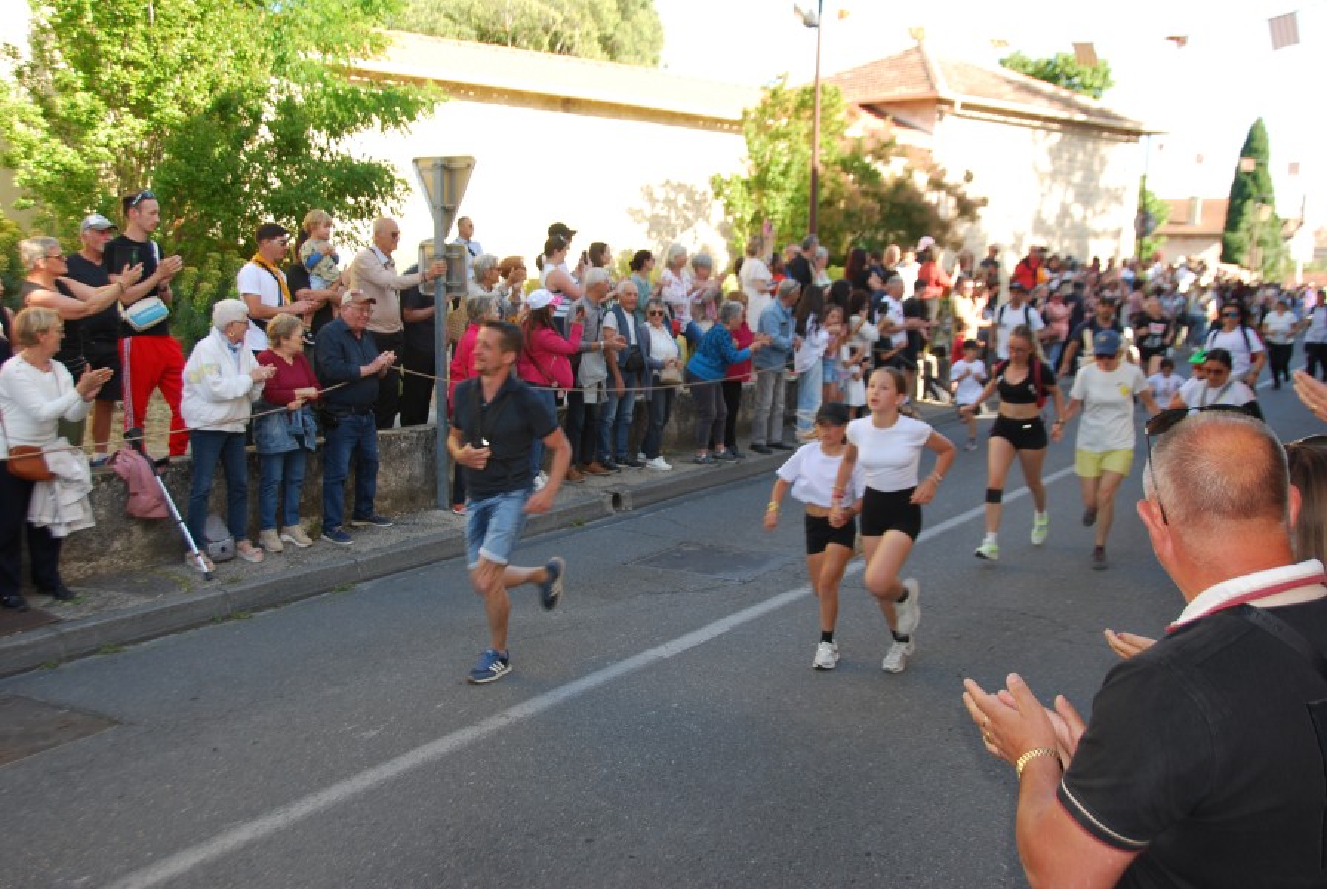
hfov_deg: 57.2
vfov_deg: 40.1
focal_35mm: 33
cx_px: 664
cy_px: 444
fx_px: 1218
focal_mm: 22
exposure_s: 1/125
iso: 100
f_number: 3.8
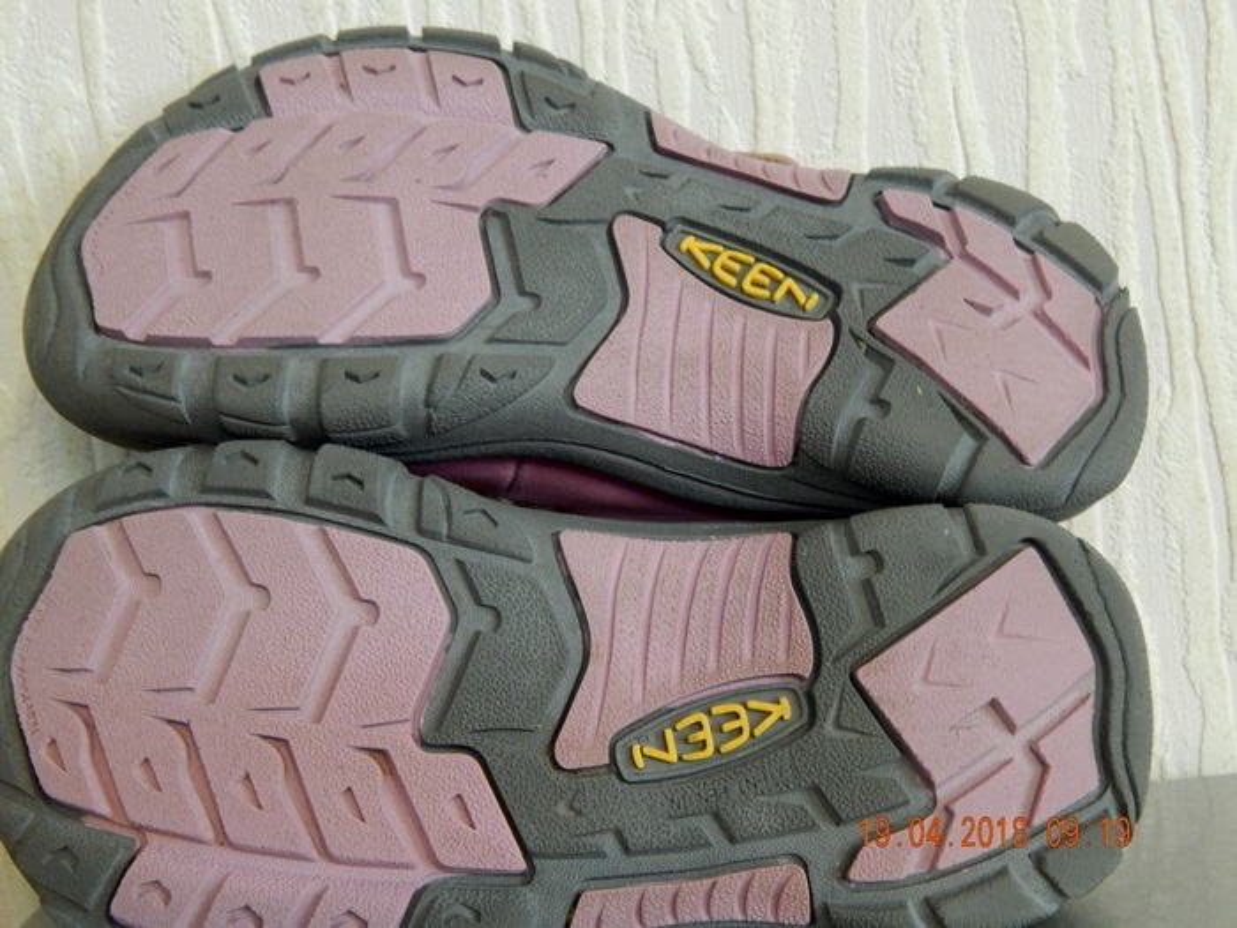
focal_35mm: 49
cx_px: 618
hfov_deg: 38.9
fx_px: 1751
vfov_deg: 29.7
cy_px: 464
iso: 400
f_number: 3.7
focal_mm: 8.6
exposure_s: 1/8
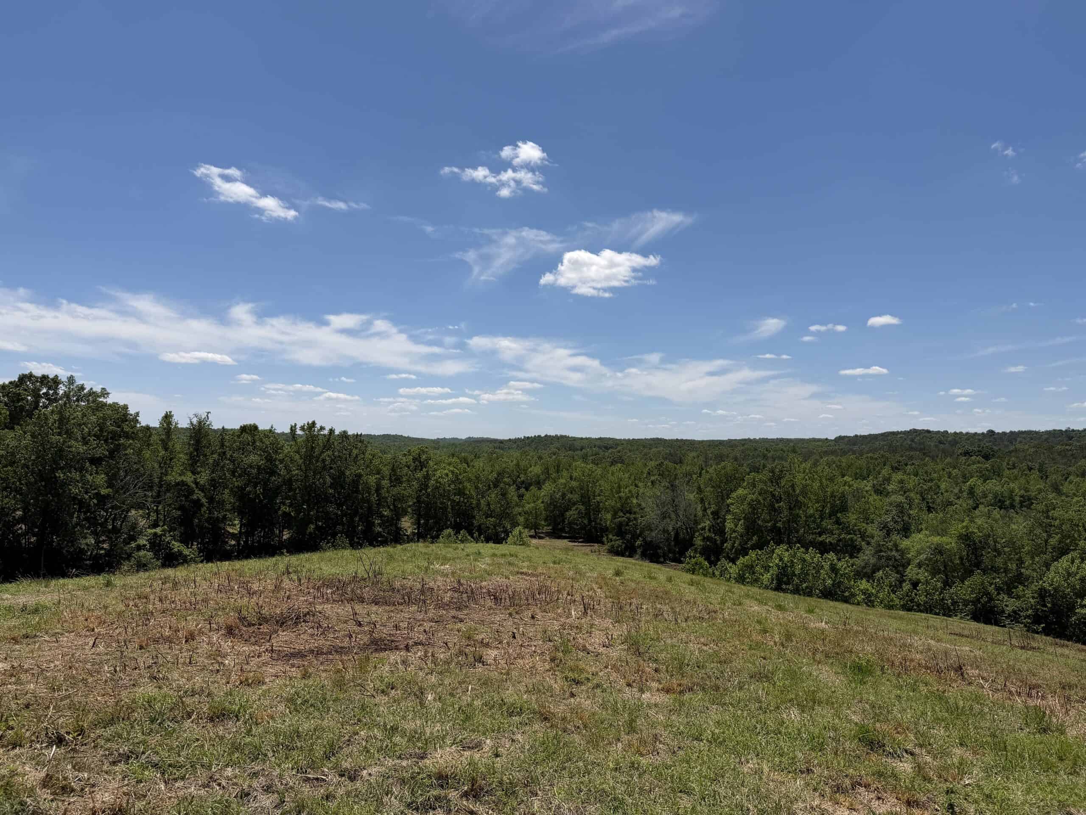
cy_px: 408
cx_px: 543
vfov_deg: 56.8
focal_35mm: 24
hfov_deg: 71.6
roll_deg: +1.9
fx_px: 753
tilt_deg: +1.6
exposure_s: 1/9091
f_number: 1.78
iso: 80
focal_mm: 6.76
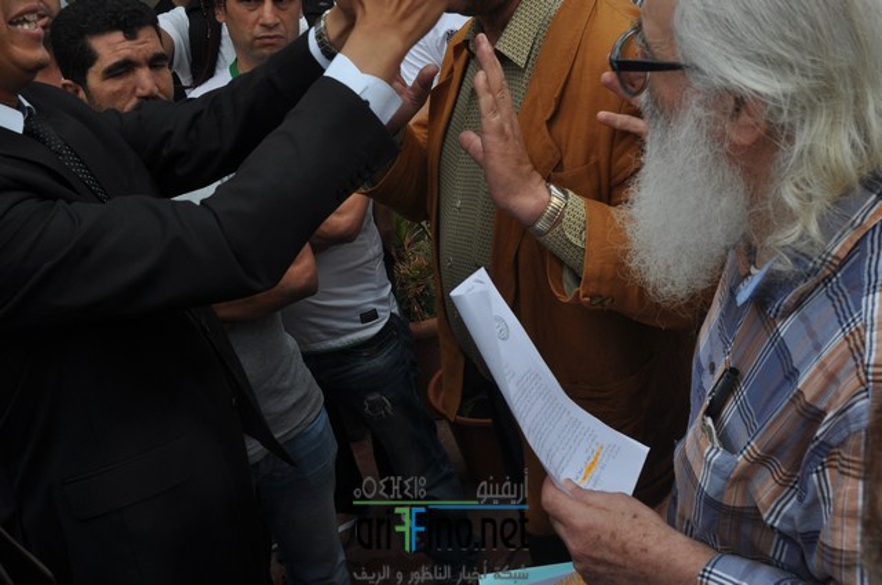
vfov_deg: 31.8
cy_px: 292
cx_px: 441
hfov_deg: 46.5
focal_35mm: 42
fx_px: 1028
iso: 200
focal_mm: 28
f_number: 8
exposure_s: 1/250
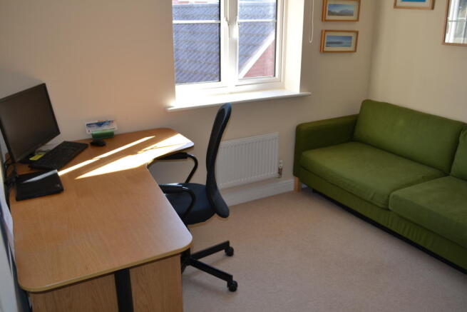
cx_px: 234
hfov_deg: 57.2
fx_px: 428
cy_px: 156
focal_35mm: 33
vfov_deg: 40.0
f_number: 4
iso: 280
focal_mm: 22
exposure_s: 1/125
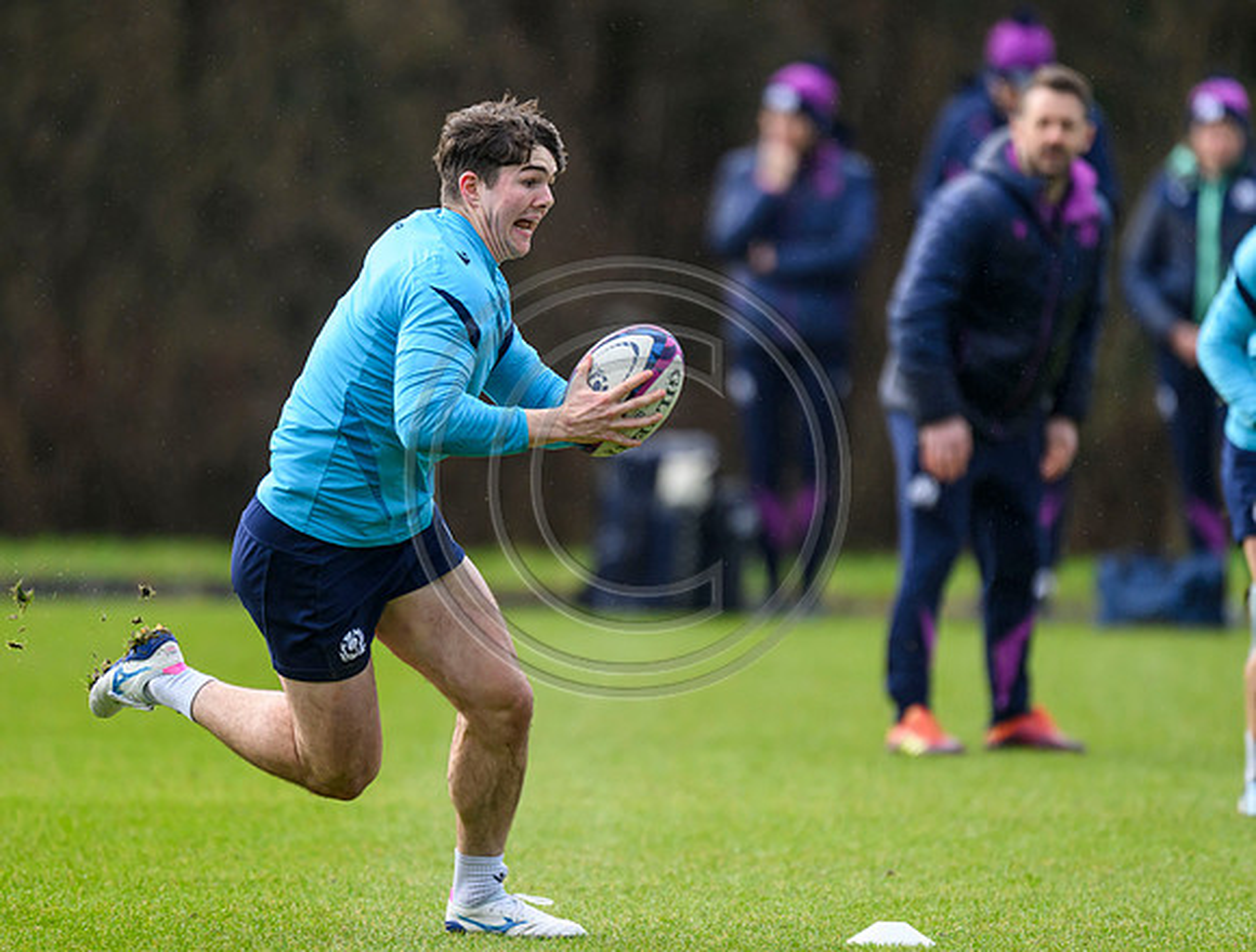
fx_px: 23599
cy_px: 447
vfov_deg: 2.3
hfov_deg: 3.0
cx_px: 497
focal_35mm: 648
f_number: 4
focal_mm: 560
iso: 1250
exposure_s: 1/1600
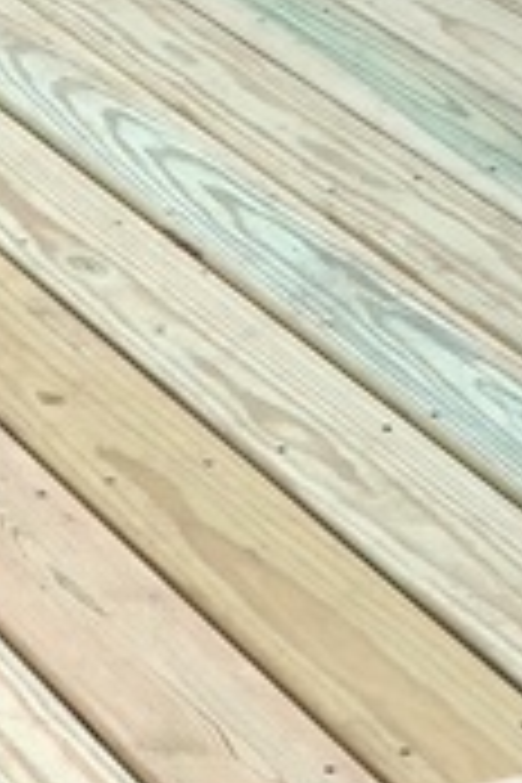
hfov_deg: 7.9
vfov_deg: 12.0
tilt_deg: -21.1
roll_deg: -1.9
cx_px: -284
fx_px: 3719
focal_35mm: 171
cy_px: 130
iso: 20
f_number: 1.8
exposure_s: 1/382
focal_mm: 3.99
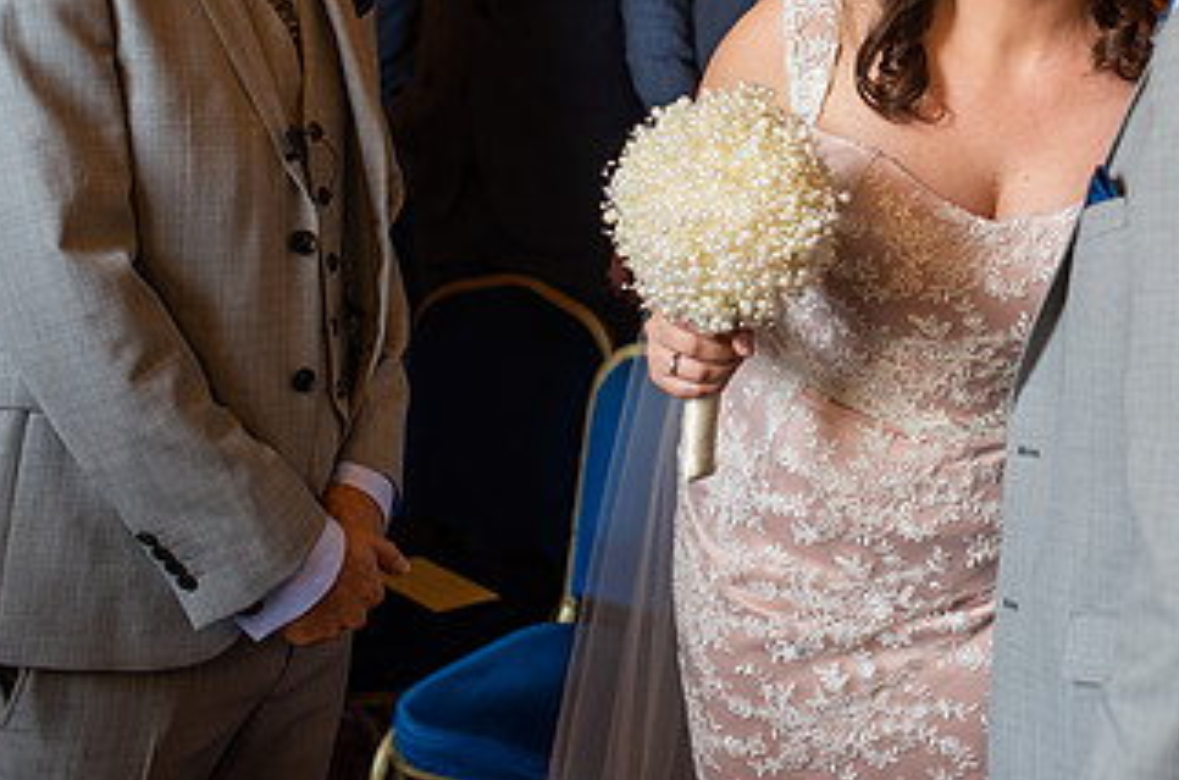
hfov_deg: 26.8
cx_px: 956
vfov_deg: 17.9
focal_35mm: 74
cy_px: 10
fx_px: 2418
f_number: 2.2
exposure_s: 1/100
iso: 400
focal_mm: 35
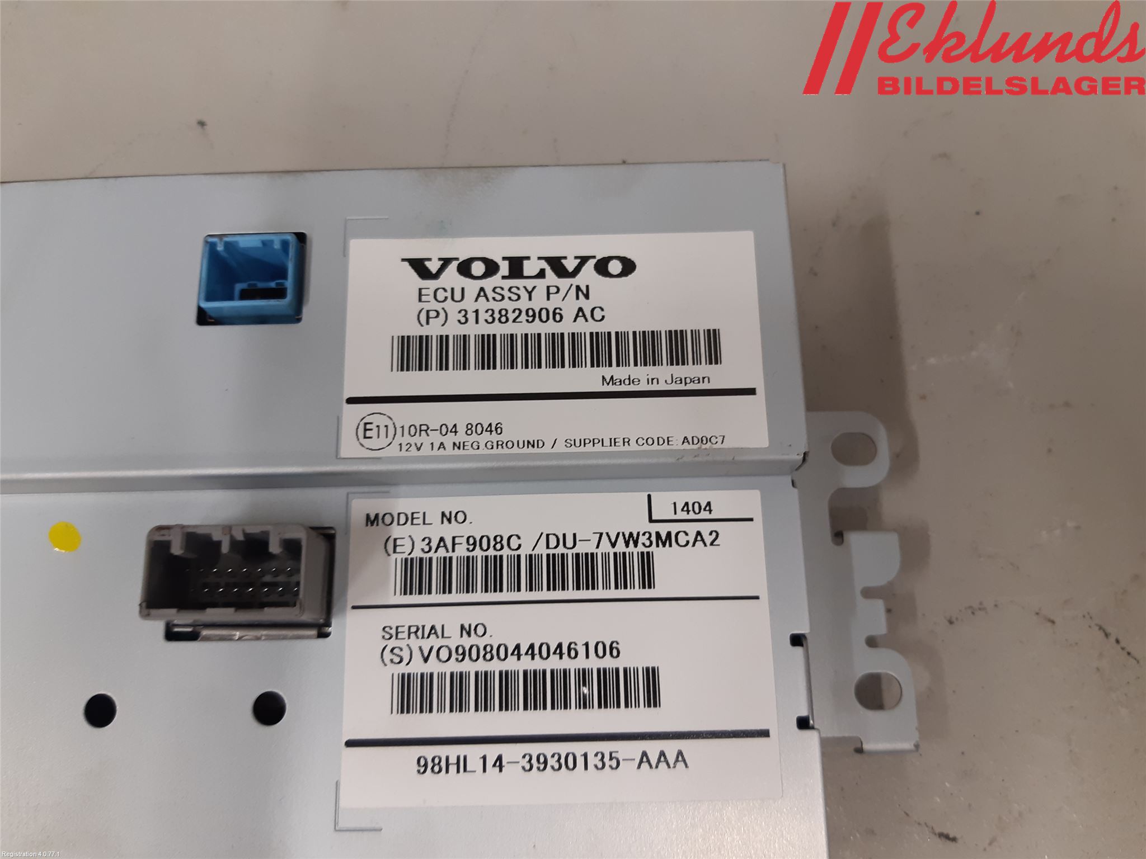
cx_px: 573
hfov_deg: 67.3
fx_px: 861
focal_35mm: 26
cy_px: 430
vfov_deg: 53.1
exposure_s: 1/50
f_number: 1.7
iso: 100
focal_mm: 3.93
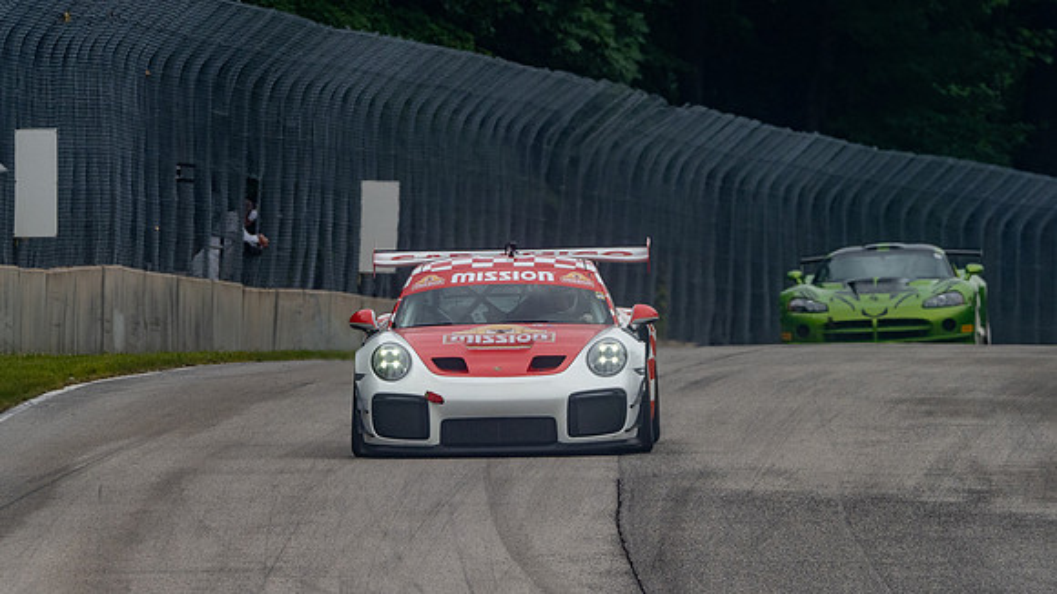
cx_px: 490
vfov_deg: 1.2
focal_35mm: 983
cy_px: 425
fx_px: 27558
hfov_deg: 2.2
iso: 400
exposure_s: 1/400
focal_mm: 420
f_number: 8
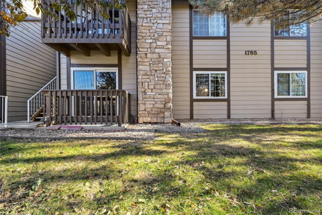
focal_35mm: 19
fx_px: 170
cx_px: 161
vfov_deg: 64.6
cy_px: 108
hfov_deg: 86.9
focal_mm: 19
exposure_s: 1/50
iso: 400
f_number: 11
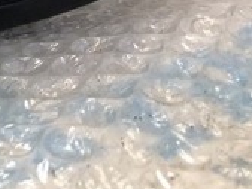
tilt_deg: -12.4
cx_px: -154
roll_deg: +1.2
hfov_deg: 16.5
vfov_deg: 13.0
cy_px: -125
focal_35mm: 106
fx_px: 772
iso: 40
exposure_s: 1/25
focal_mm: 4
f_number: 1.8
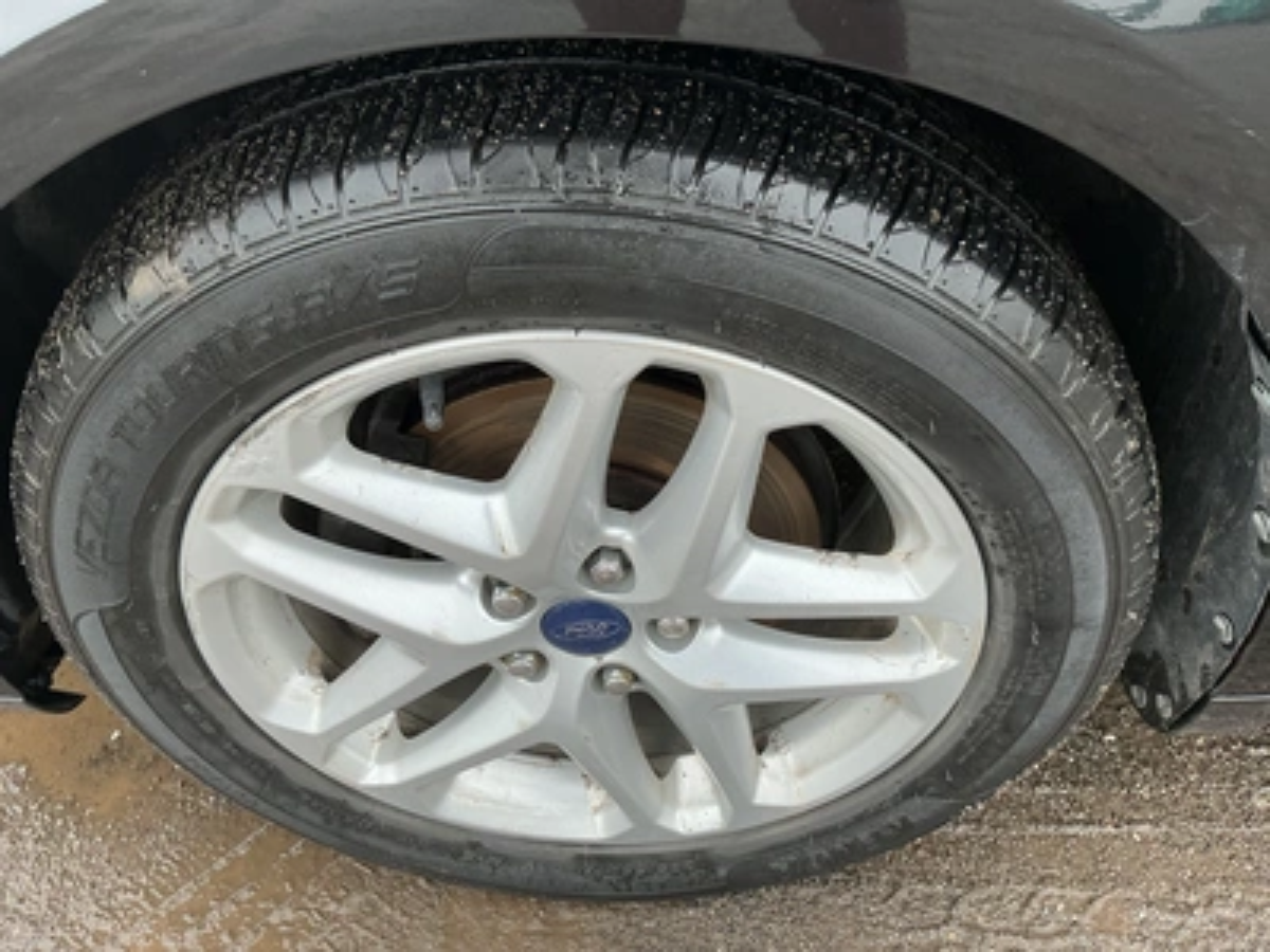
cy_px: 476
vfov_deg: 49.7
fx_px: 1027
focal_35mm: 28
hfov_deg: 63.4
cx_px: 635
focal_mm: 3
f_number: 1.8
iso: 25
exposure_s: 1/302
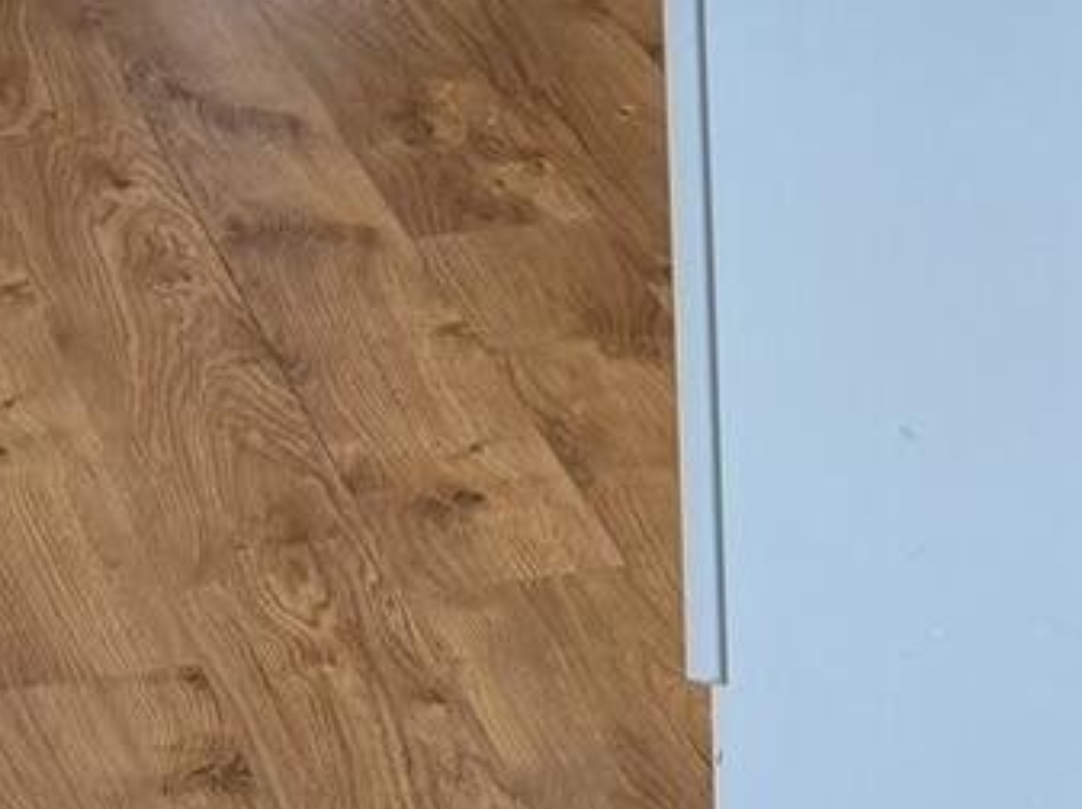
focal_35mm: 146
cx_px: 205
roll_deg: +3.1
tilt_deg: -3.0
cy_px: -1233
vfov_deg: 9.0
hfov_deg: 13.5
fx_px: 4559
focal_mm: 6.76
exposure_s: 1/60
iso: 160
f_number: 1.78
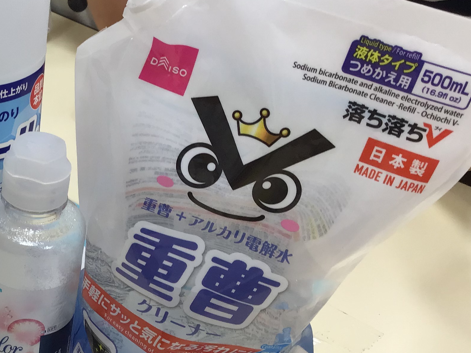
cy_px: 204
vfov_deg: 22.9
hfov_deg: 28.3
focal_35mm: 64
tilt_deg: -36.9
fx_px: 871
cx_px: -7
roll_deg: -3.4
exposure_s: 1/60
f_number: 2.4
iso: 32
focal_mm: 3.3
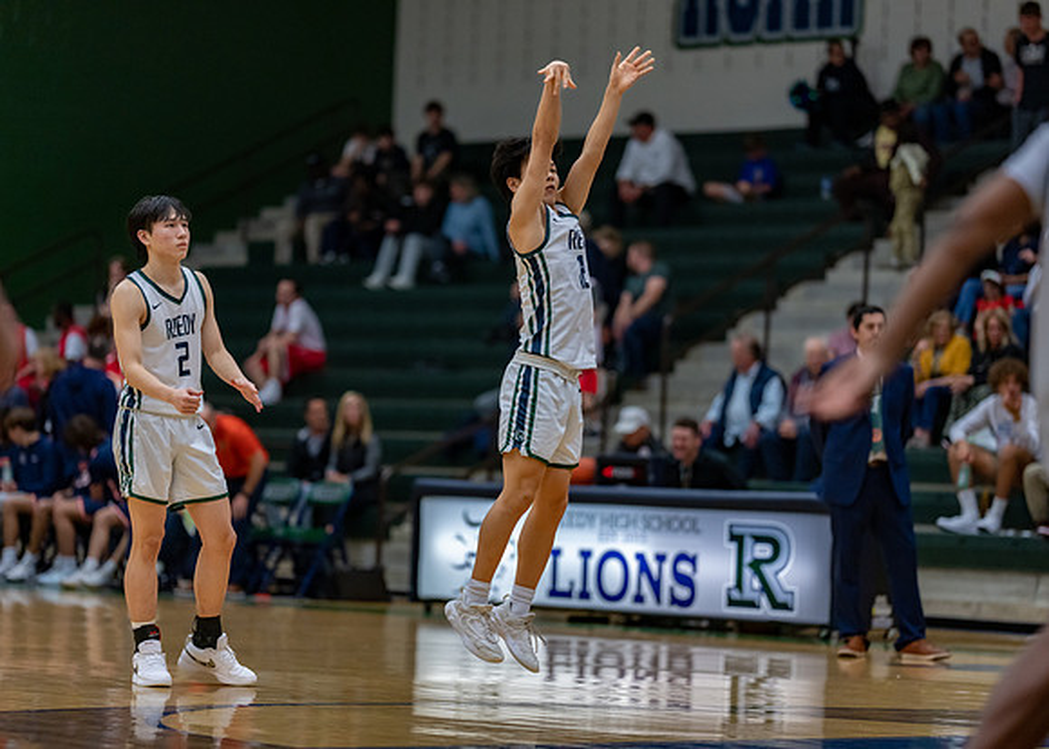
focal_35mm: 141
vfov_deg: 10.2
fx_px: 4213
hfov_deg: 14.2
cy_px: 374
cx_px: 524
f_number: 1.8
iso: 1600
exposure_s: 1/1250
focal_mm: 135
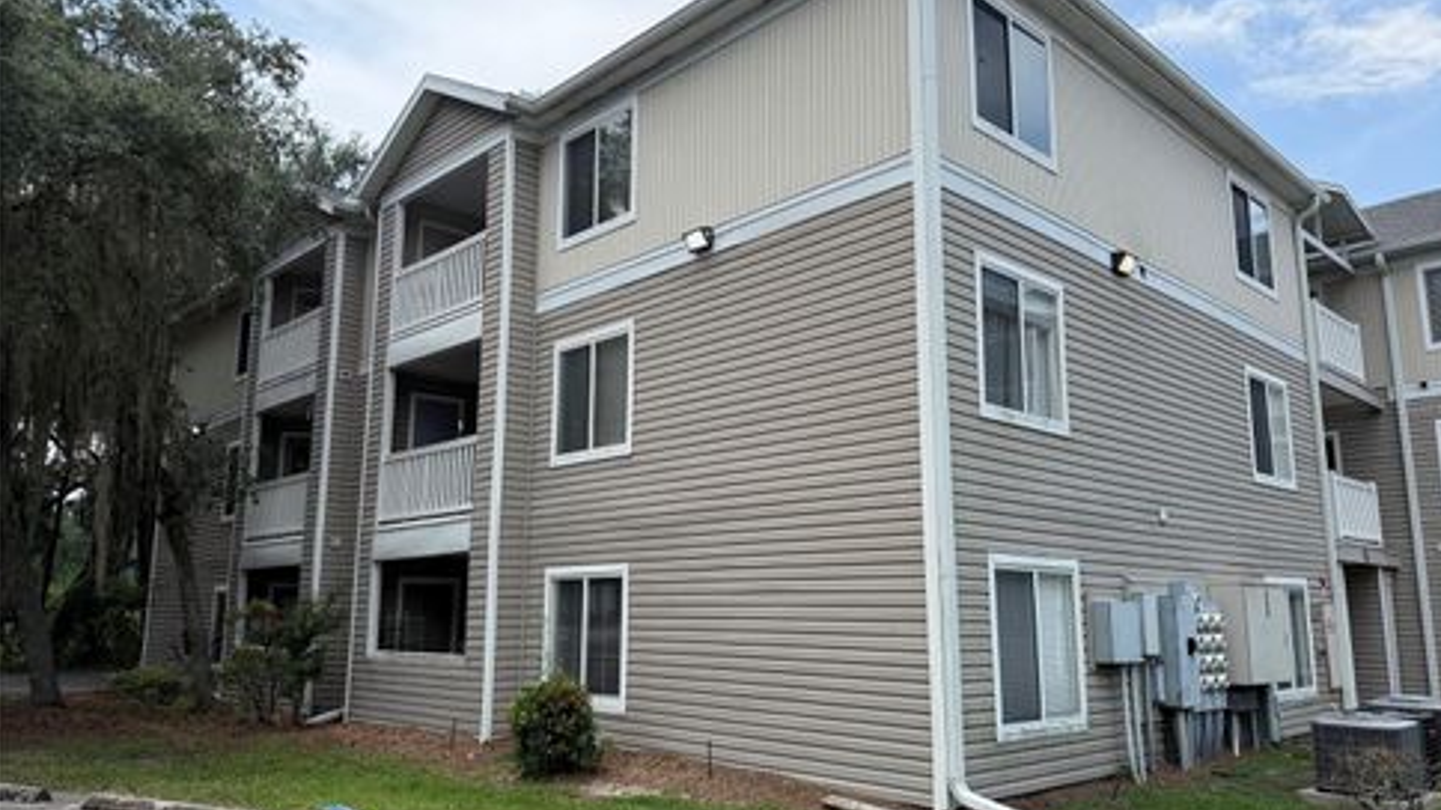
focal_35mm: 27
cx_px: 741
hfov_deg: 69.9
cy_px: 406
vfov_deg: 42.9
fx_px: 1031
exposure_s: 1/3584
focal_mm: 6.76
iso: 125
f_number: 1.78
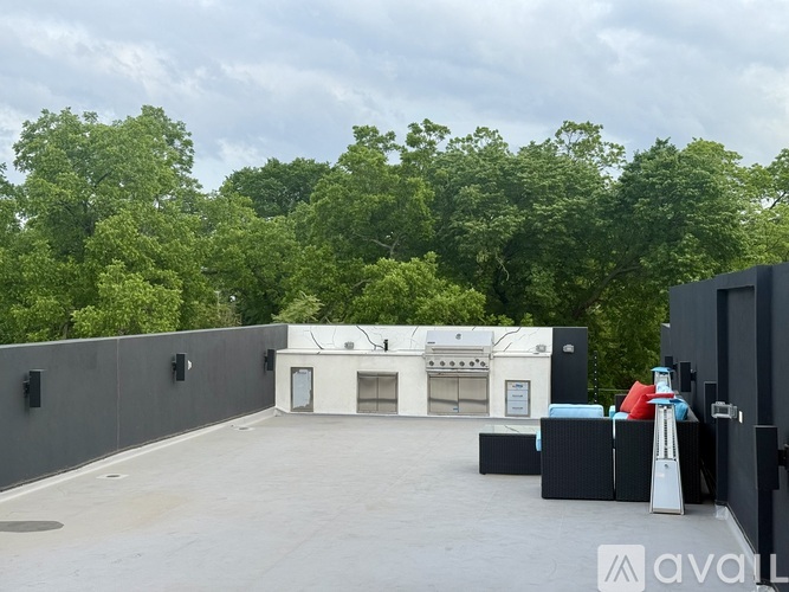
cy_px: 296
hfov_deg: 39.7
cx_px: 394
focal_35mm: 48
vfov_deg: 30.3
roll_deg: -0.1
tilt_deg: -0.3
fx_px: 1094
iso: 80
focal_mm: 6.76
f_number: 1.78
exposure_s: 1/962
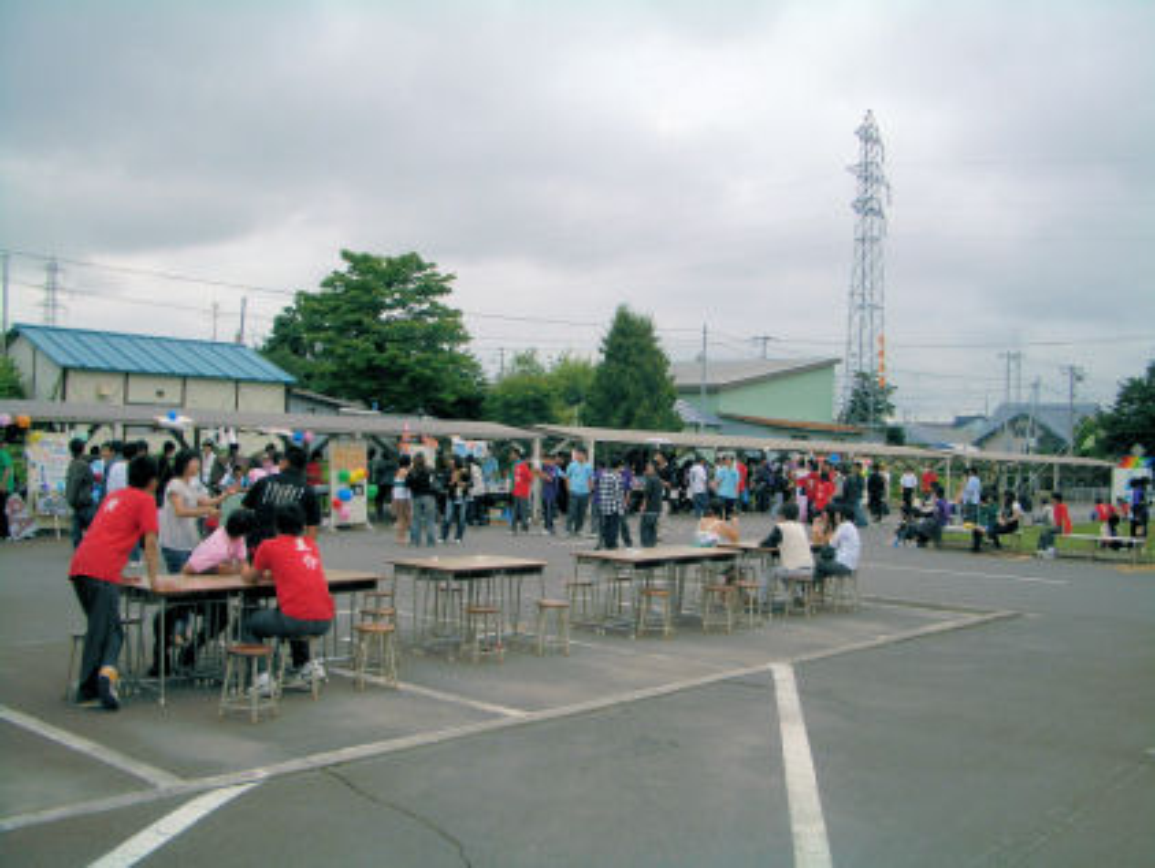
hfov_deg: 52.6
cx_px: 578
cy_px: 434
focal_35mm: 35
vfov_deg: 40.7
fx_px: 1168
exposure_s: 1/500
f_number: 4.3
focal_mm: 5.8
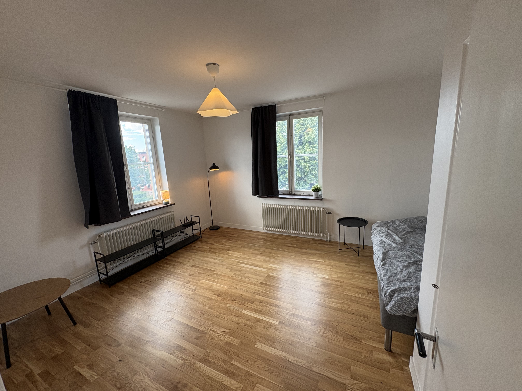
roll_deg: +4.2
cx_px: 261
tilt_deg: -10.0
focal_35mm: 14
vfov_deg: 85.7
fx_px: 211
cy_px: 196
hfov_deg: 102.1
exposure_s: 1/99
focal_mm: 2.22
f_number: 2.2
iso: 80
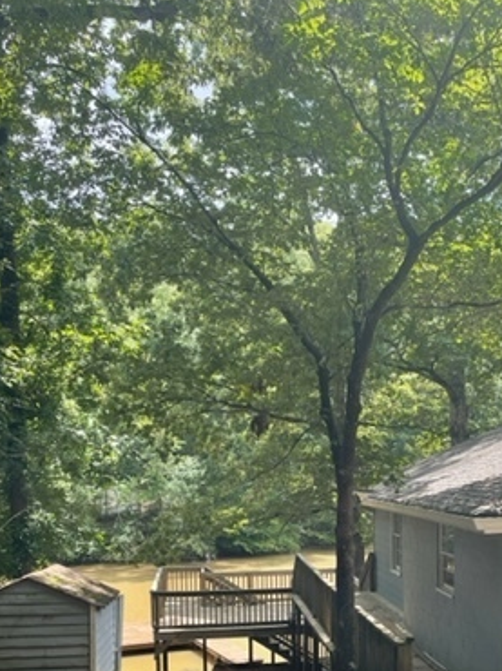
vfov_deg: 40.1
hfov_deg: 31.8
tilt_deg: -8.2
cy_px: 551
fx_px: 871
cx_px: 346
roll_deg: +0.7
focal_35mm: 45
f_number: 1.6
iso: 32
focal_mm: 4.2
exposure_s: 1/932
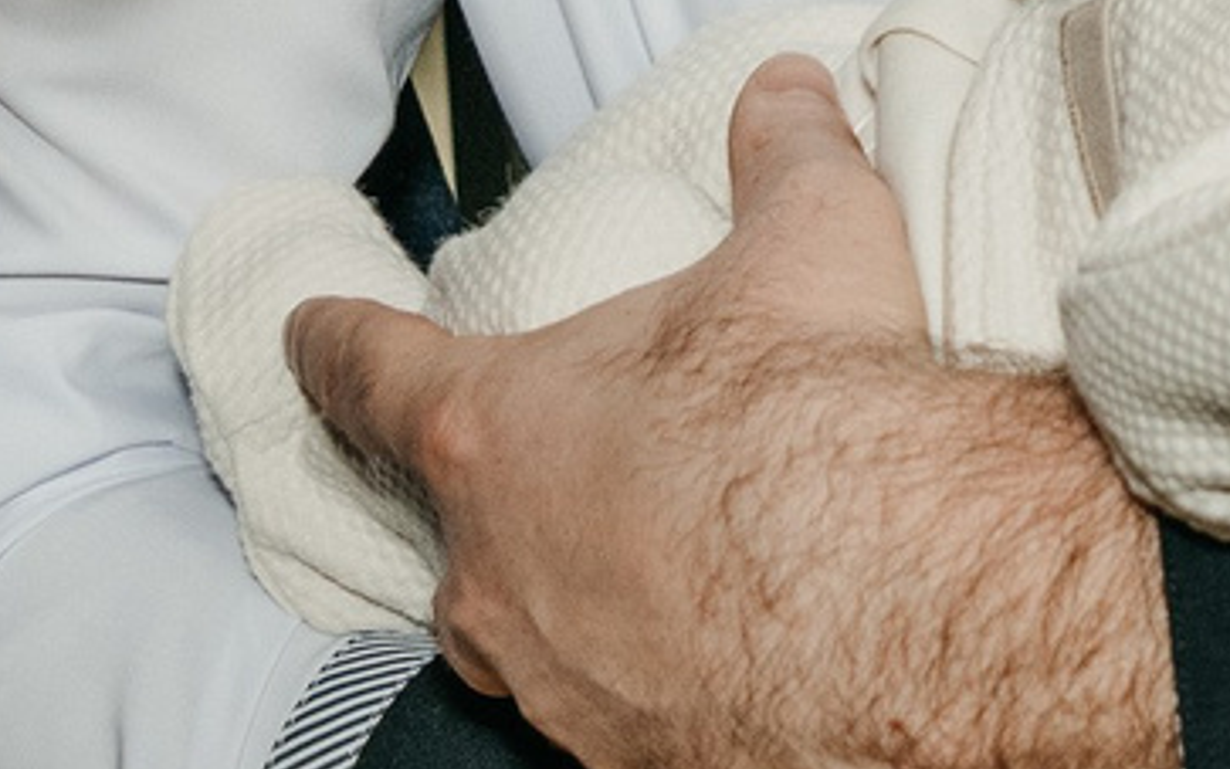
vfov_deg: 6.3
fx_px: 6370
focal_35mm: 190
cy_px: -1546
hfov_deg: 10.8
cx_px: 1464
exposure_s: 1/160
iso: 320
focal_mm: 26
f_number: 4.5
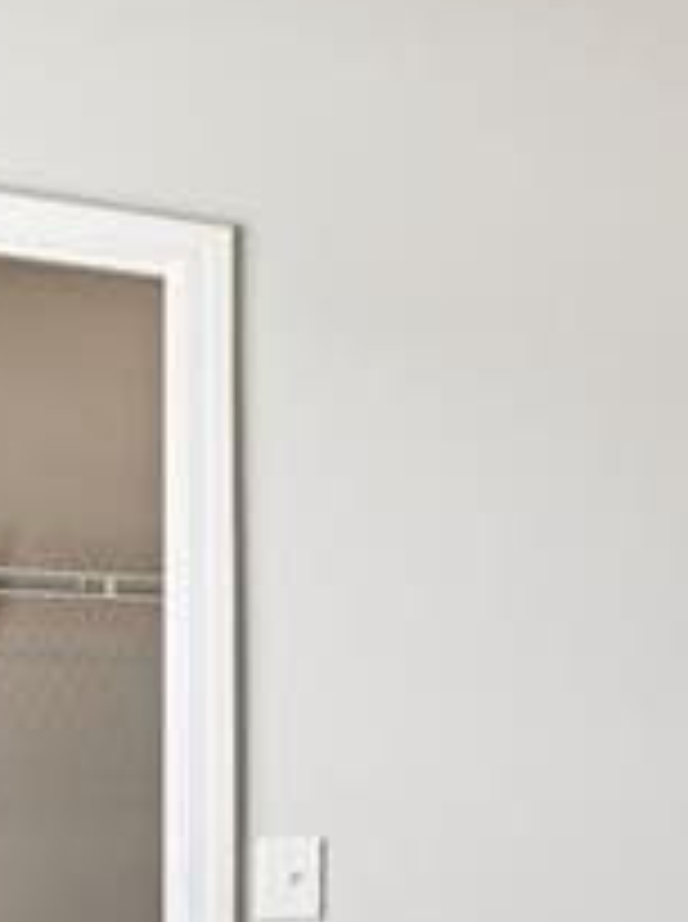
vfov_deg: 24.5
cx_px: 1880
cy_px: 823
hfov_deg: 12.3
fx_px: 2060
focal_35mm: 77
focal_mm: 16.1
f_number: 13
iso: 200
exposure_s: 1/8
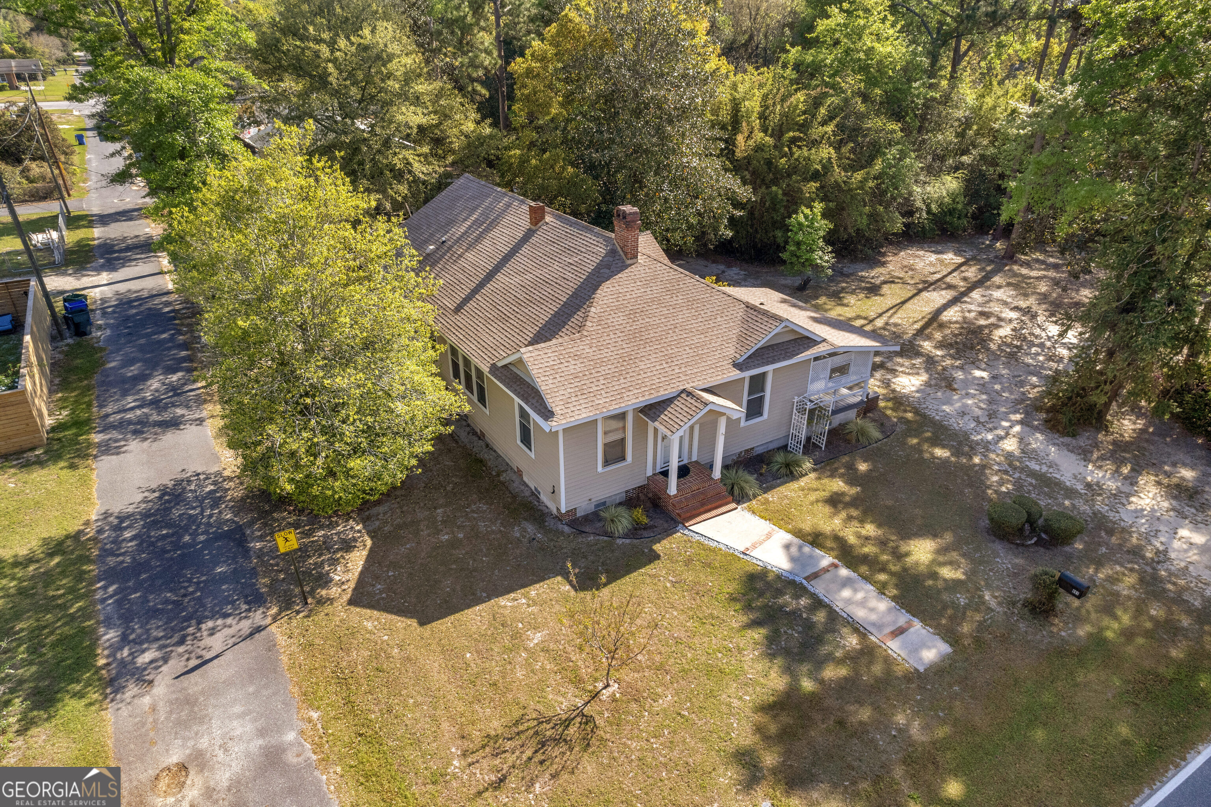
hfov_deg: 78.6
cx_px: 606
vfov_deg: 57.2
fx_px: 740
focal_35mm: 22
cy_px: 404
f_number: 2.8
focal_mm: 8.38
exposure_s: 1/1000
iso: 120
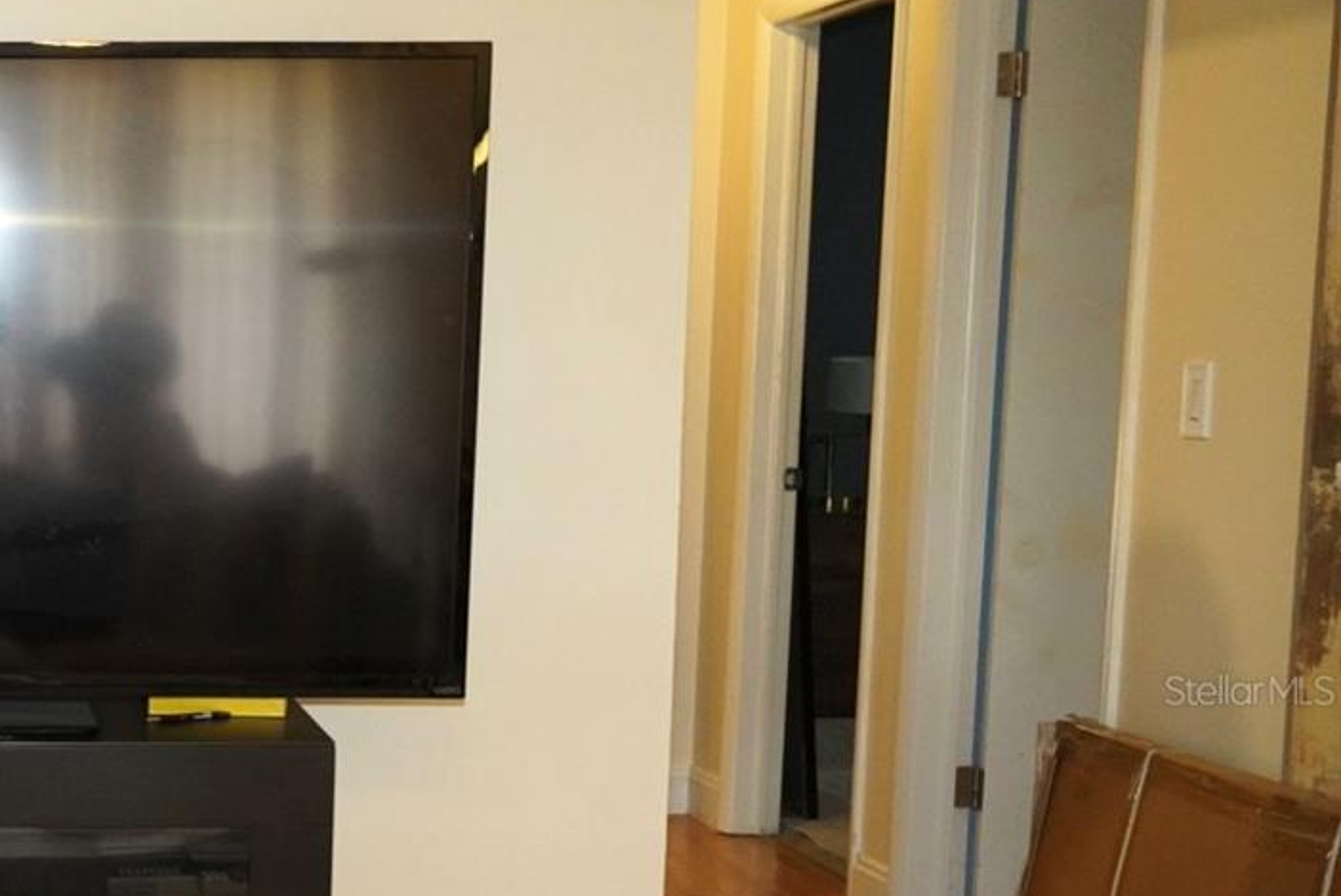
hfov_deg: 27.5
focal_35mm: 66
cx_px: -183
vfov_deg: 20.5
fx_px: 2460
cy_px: 689
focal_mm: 29
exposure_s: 1/160
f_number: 4
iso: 6400
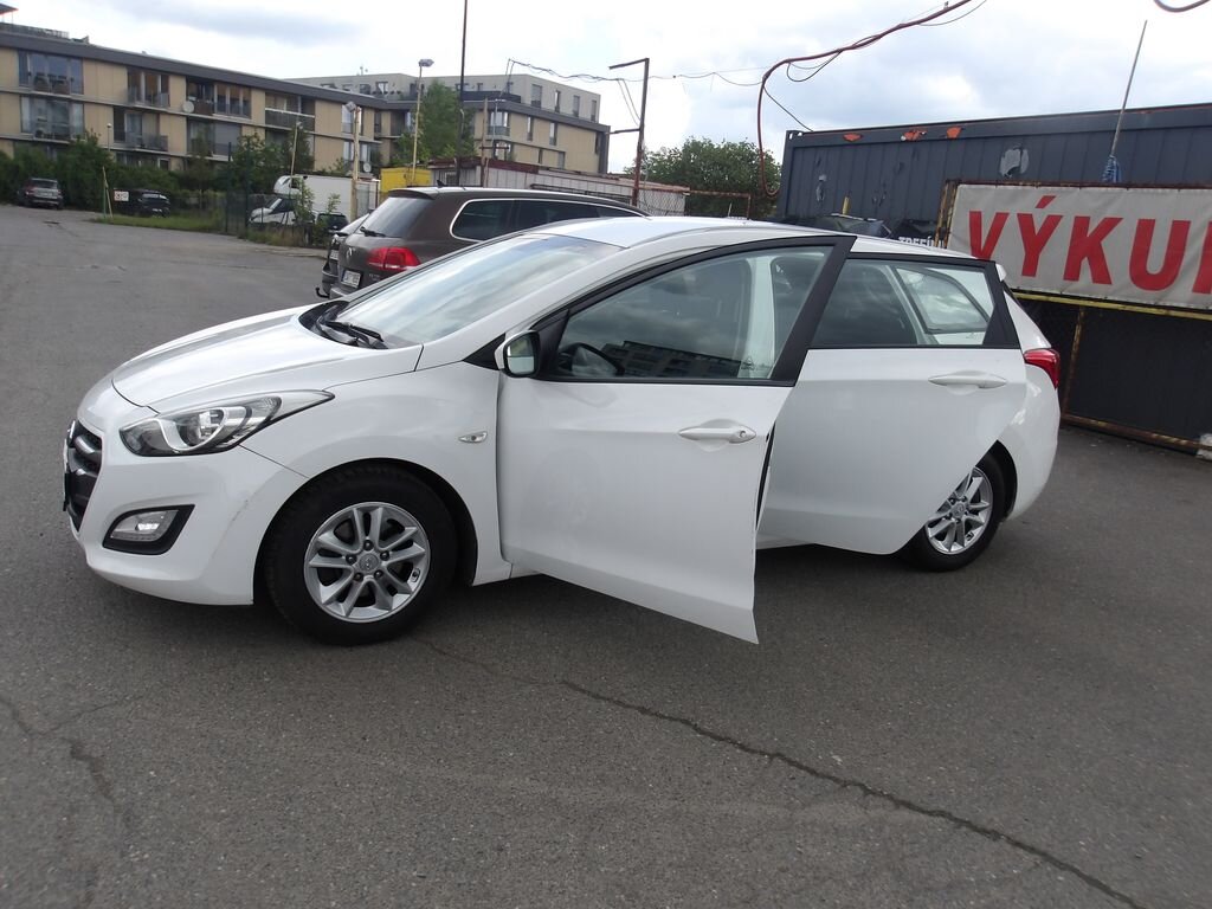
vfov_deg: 51.4
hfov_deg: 65.3
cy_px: 454
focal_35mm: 27
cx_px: 606
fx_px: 945
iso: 100
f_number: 3
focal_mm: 4.9
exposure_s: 1/668
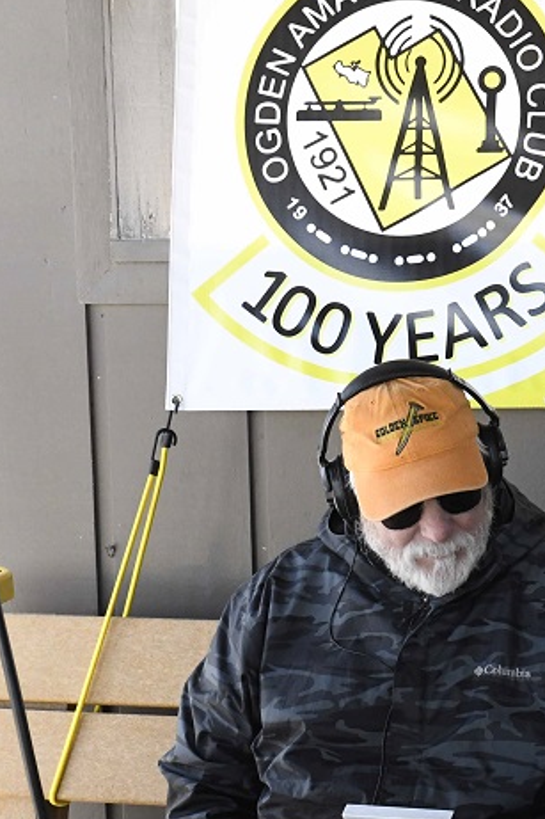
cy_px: 462
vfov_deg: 18.1
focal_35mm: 113
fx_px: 2568
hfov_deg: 11.6
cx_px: 805
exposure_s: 1/400
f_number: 10
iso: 3200
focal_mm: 42
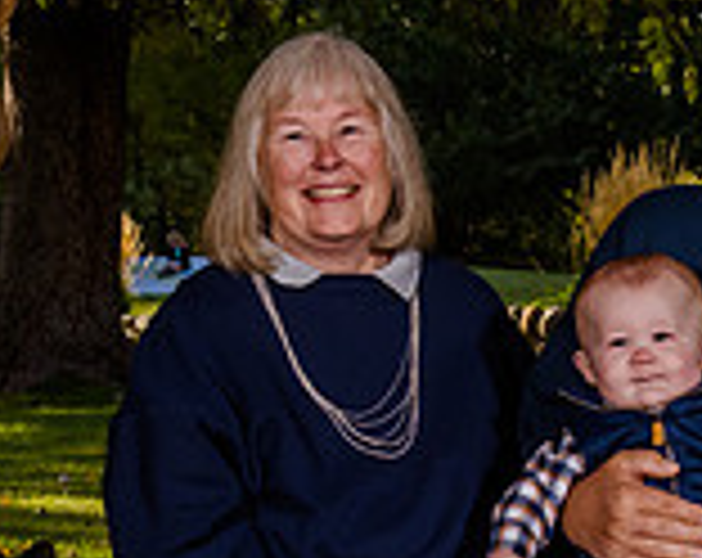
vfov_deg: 9.4
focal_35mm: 163
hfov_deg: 11.8
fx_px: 3378
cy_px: 482
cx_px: 487
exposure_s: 1/200
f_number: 8
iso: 500
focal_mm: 42
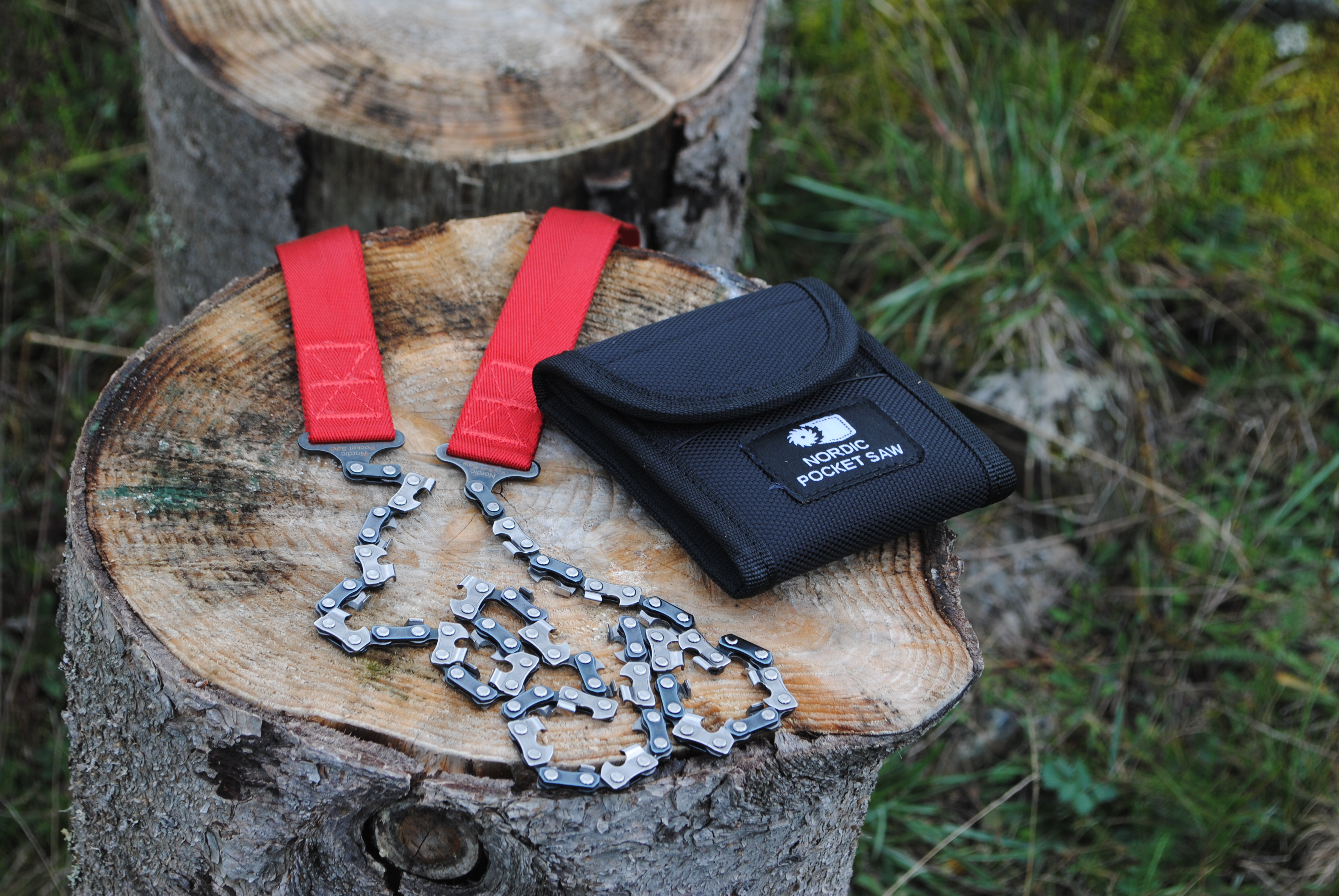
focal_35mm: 82
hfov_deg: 24.6
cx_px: 670
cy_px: 448
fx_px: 3072
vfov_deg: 16.6
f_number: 8
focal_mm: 55
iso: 125
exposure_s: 1/60
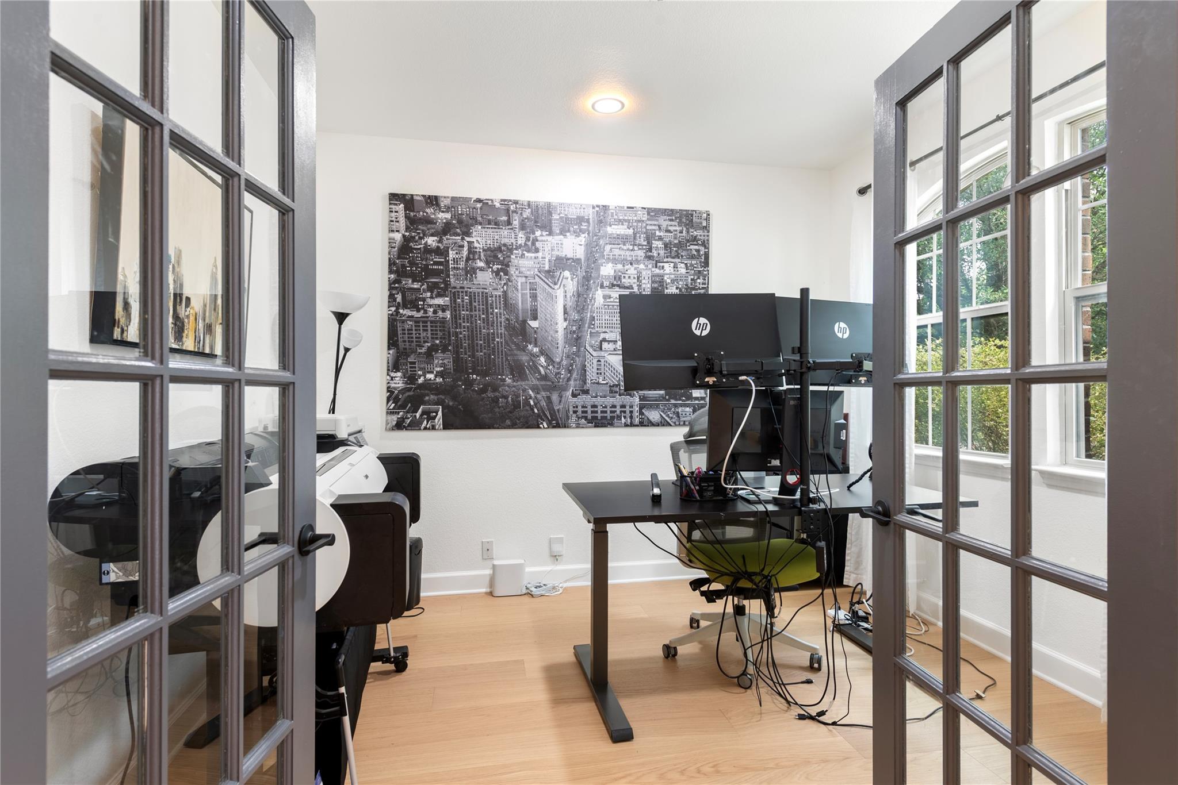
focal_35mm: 19
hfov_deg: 86.9
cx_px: 589
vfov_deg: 64.6
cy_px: 392
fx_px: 622
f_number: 8
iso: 400
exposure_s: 1/2
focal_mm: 19
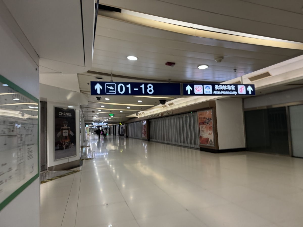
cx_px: 152
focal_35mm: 24
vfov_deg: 56.8
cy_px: 114
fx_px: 210
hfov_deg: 71.6
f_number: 1.78
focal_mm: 6.76
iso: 200
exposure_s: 1/50
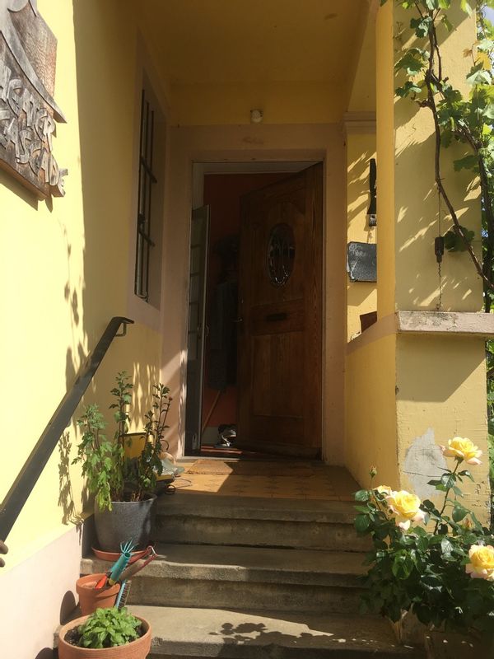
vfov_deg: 61.7
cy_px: 330
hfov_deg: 48.2
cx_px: 247
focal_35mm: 29
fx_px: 552
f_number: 2.2
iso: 25
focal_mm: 4.15
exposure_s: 1/1202
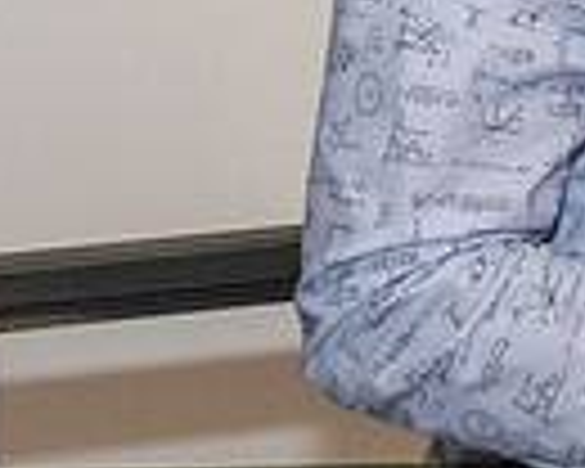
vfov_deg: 6.1
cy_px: -232
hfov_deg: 7.5
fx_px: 4346
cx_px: 994
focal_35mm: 251
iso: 5000
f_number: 13
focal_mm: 40
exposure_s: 1/100
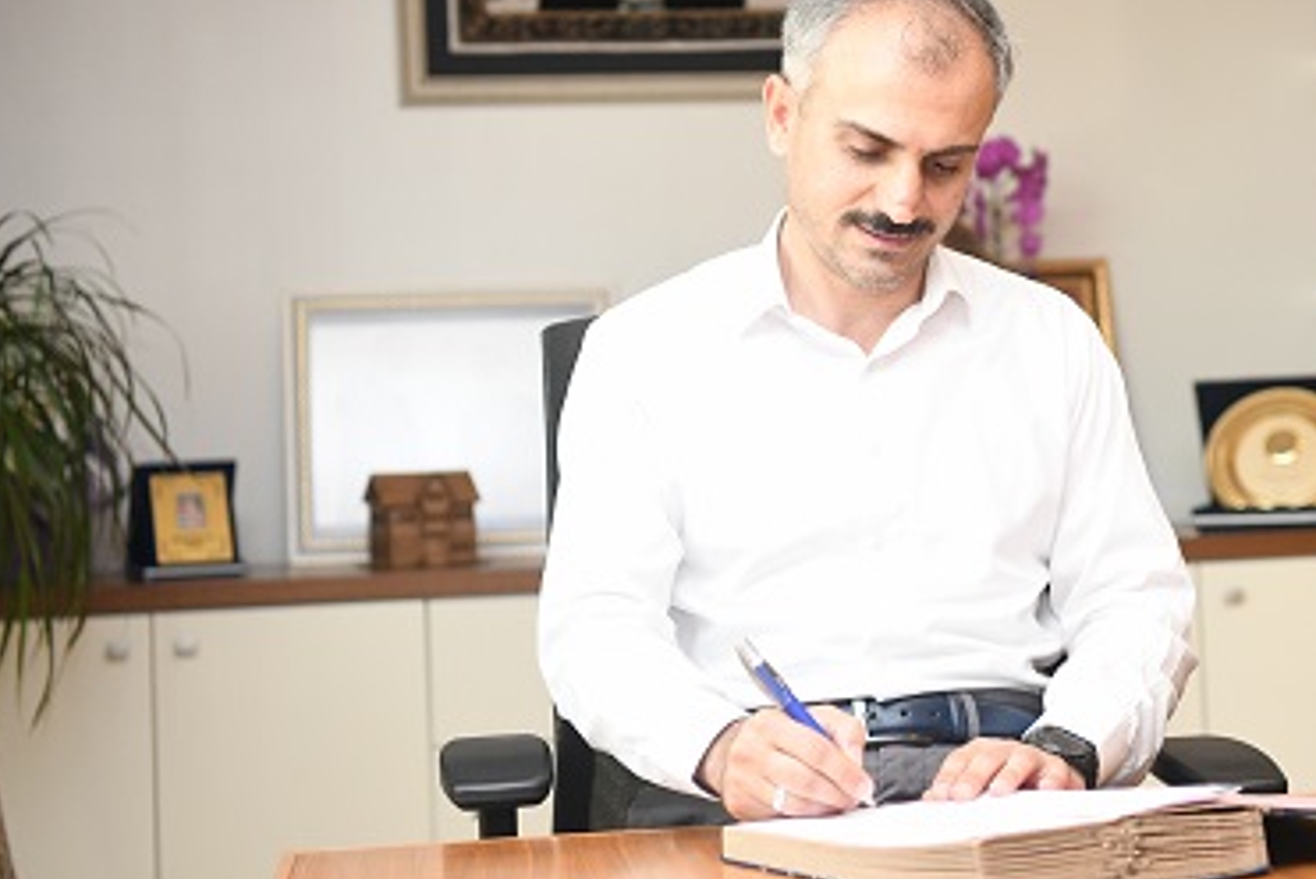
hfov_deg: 24.0
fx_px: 3073
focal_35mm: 84
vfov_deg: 16.3
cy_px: 401
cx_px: 901
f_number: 3.2
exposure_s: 1/250
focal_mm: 52
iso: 2000
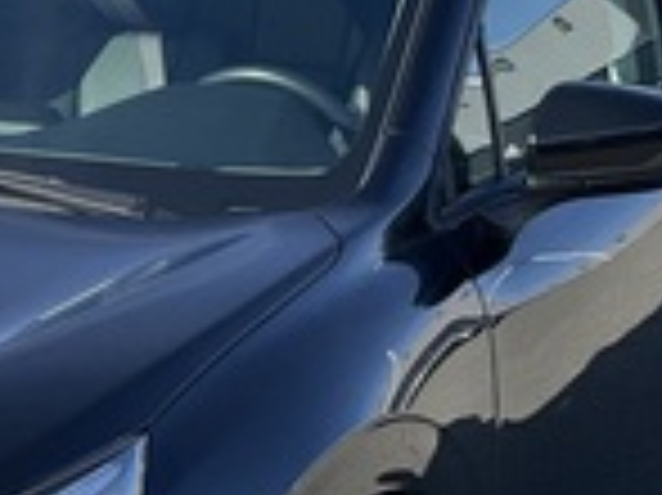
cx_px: 99
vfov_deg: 11.6
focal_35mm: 126
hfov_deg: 15.5
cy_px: 518
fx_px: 2408
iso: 25
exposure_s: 1/666
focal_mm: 3
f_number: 1.8
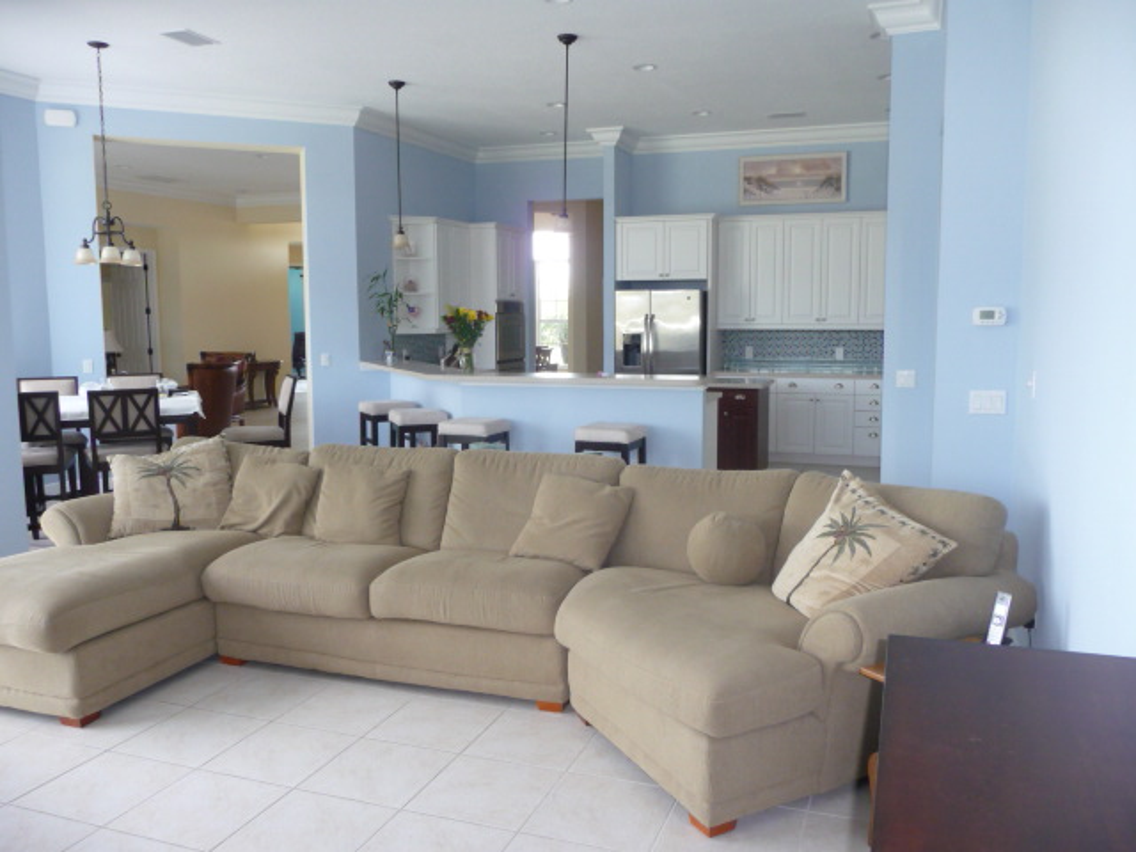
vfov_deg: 49.7
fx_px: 919
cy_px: 426
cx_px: 568
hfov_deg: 63.4
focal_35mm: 28
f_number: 3.3
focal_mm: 4.7
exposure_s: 1/30
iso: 200
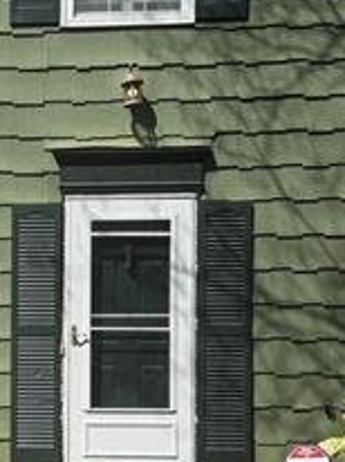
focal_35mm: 70
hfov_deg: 20.6
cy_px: 339
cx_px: 36
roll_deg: -0.5
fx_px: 932
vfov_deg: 27.5
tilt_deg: -0.7
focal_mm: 6.76
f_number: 1.78
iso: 80
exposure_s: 1/5348
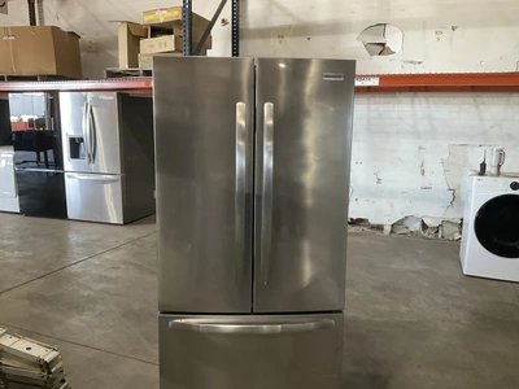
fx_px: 435
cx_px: 260
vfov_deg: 48.2
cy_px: 194
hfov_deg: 61.7
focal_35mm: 29
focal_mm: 3
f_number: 1.8
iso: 250
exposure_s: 1/60
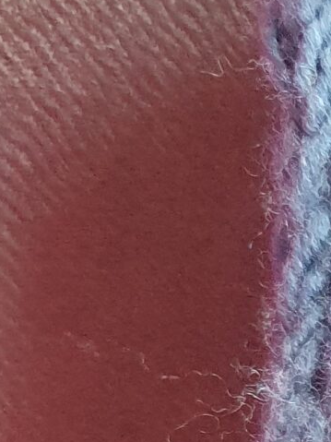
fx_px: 1773
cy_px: 609
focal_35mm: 139
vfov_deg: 13.6
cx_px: 852
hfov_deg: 9.3
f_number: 1.5
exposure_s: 1/40
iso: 250
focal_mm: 4.32
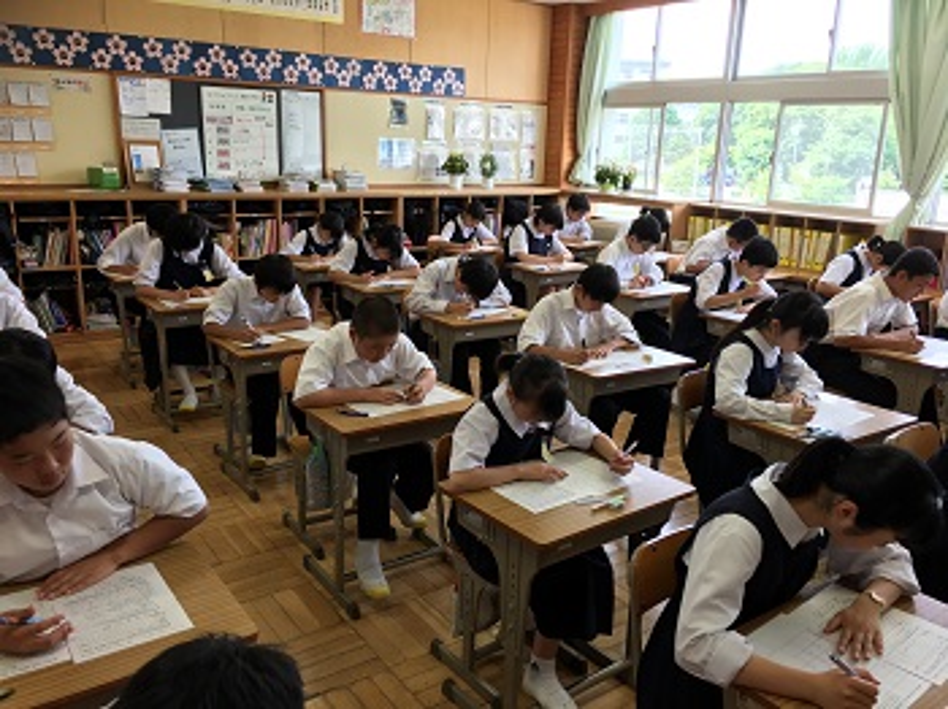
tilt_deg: -15.5
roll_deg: -1.9
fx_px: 794
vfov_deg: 48.2
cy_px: 354
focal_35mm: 29
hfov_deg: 61.7
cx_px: 474
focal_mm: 4.15
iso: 40
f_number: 2.2
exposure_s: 1/120
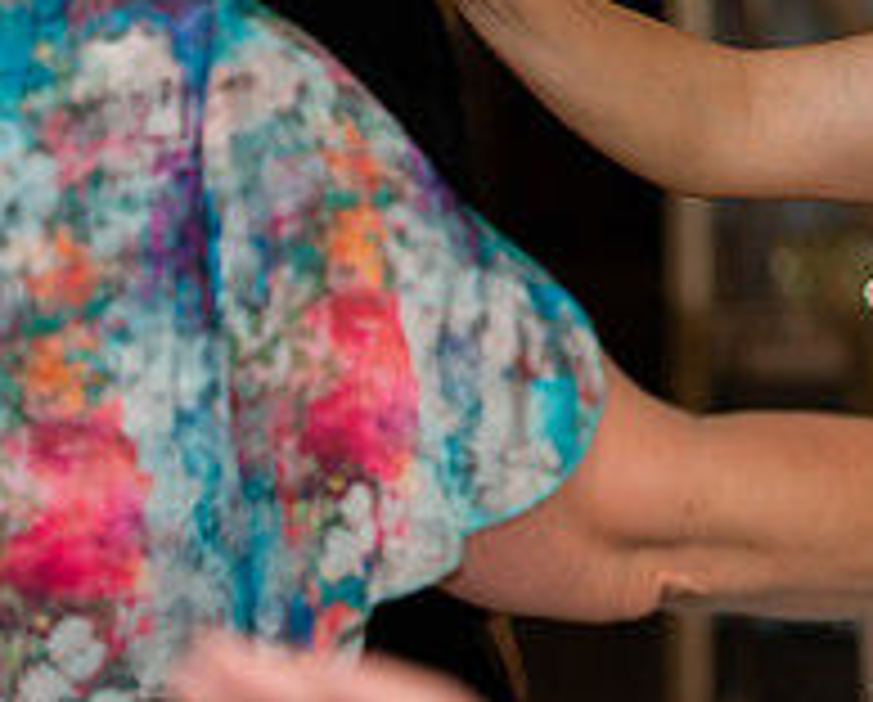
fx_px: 6524
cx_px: 1116
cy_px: 110
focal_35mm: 252
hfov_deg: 7.6
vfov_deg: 6.2
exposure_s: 1/200
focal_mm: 90
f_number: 3.2
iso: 1600
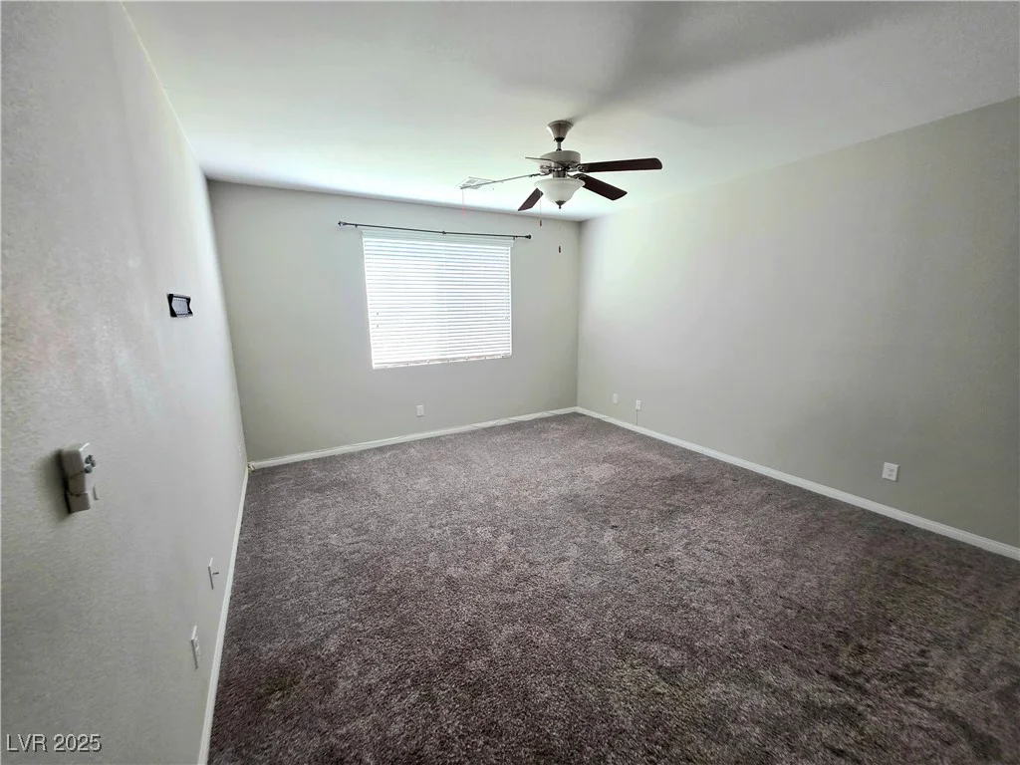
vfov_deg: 89.9
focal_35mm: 13
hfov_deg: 106.2
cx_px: 510
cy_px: 382
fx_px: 383
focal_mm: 2.2
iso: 160
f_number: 1.9
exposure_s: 1/60.2
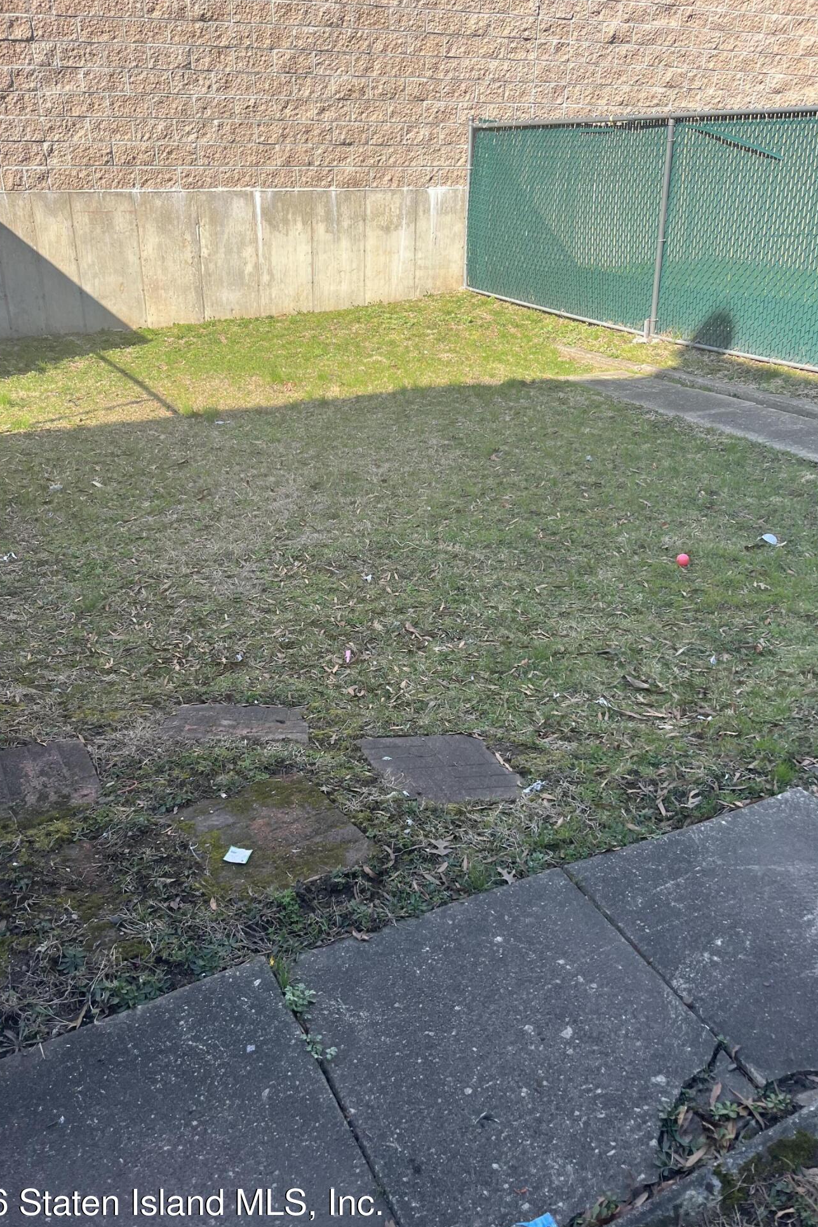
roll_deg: +2.8
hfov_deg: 46.4
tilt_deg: -29.5
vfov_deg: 65.5
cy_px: 626
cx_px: 376
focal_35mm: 28
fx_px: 954
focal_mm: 5.1
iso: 50
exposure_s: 1/1066
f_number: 1.6
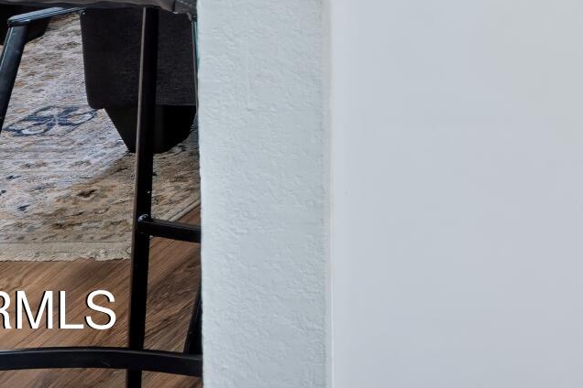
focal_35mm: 99
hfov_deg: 15.9
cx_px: 1183
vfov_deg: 11.6
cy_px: -521
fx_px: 1603
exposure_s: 1/5
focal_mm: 21
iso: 640
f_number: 8
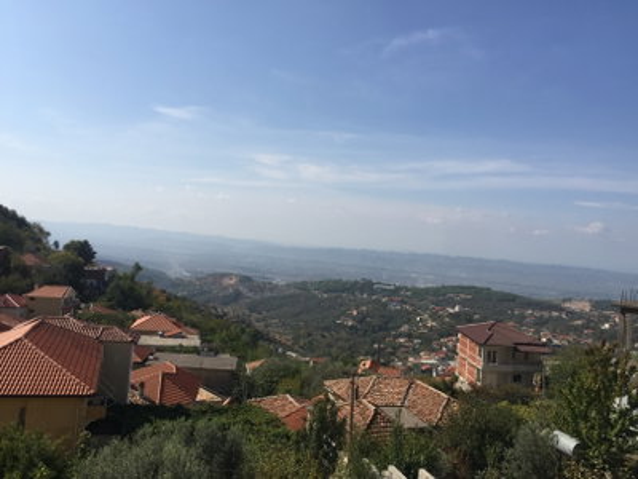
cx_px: 319
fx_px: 534
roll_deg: -5.7
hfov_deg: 61.7
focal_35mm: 29
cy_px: 240
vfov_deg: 48.2
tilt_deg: +2.0
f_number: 2.2
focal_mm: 4.15
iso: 32
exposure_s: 1/3300
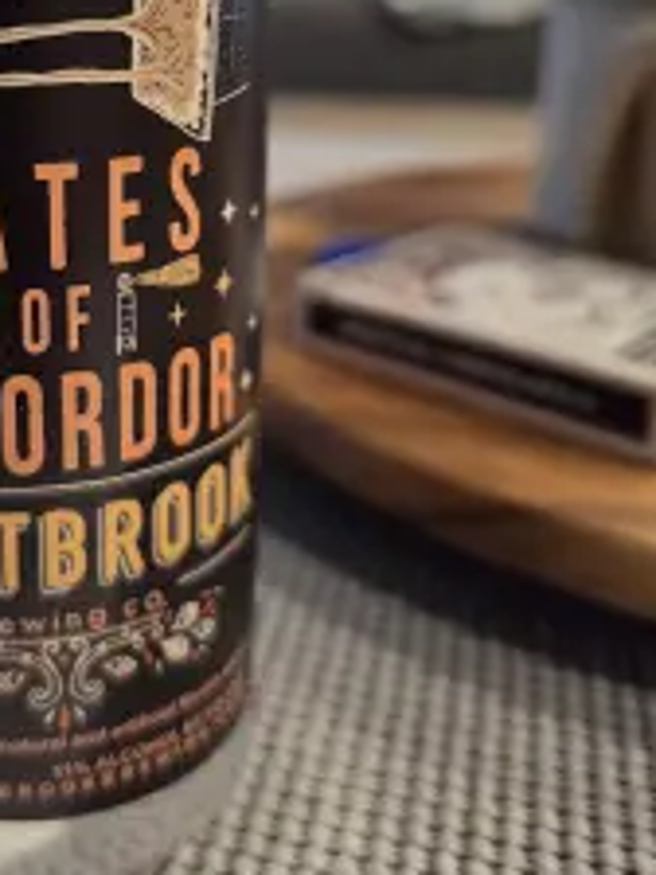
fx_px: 1036
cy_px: 242
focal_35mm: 41
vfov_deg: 44.6
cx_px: 113
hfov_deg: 33.9
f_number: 1.4
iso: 1250
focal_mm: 6.5
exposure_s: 1/120
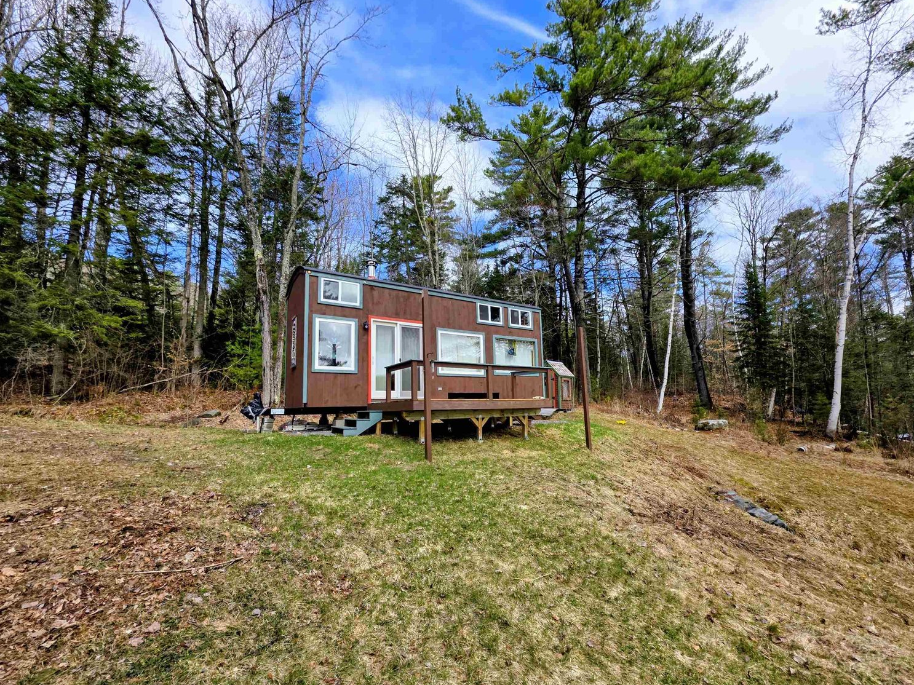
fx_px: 370
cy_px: 363
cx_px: 472
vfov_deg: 85.6
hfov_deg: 102.0
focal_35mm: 14
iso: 40
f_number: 1.9
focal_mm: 2.2
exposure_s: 1/989
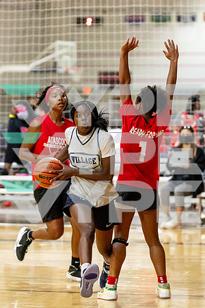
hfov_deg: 5.9
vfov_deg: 8.8
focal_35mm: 234
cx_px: 83
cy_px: 159
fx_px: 1995
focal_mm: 133
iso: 2500
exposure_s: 1/800
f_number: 2.8
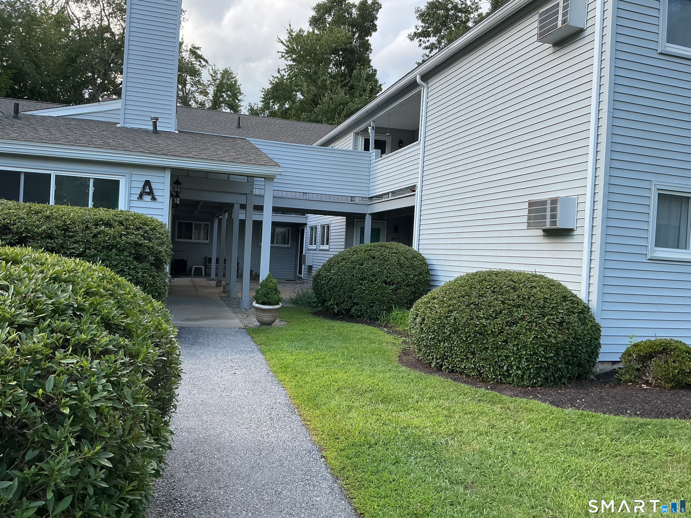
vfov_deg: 48.2
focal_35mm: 29
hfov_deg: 61.7
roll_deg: -2.9
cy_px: 259
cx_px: 346
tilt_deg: -0.6
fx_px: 579
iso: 25
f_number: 1.8
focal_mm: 3
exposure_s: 1/360
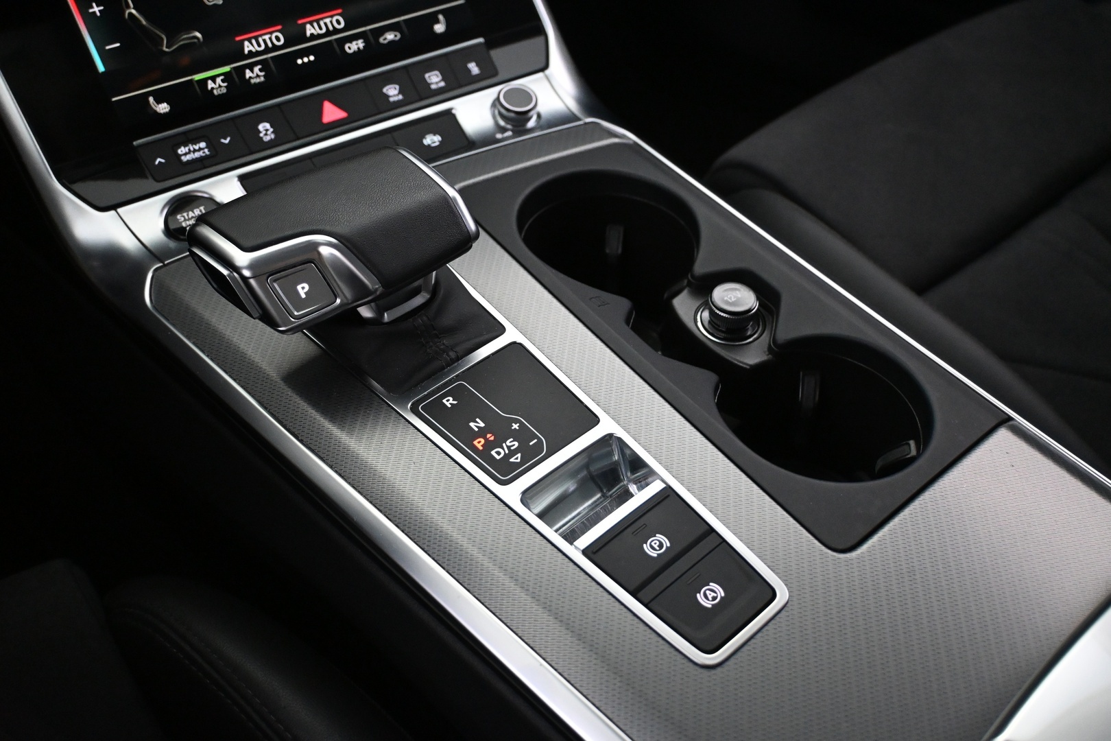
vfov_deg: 40.0
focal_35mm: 33
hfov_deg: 57.2
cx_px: 556
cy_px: 370
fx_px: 1018
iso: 4500
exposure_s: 1/60
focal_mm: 22
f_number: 4
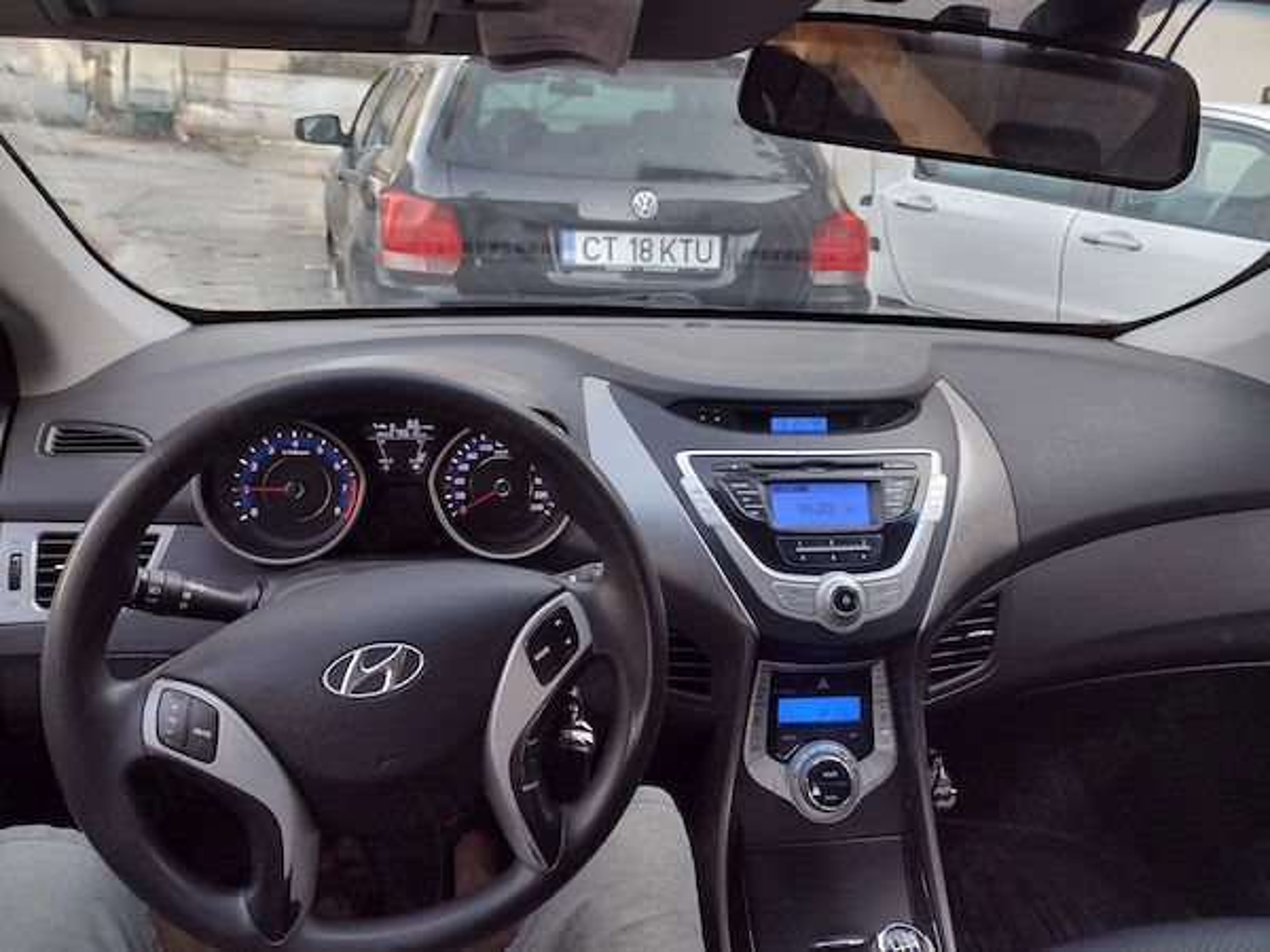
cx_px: 635
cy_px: 476
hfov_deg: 65.3
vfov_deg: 51.4
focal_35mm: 27
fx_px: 991
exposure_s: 1/100
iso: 157
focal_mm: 4.71
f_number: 1.7
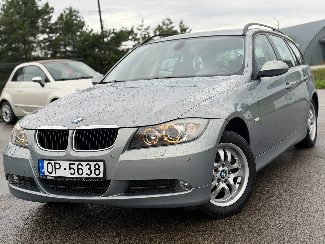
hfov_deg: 36.2
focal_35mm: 53
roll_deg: +6.1
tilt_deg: -7.1
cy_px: 131
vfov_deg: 27.5
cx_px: 161
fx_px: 498
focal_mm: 6.76
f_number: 1.78
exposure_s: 1/354
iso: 64
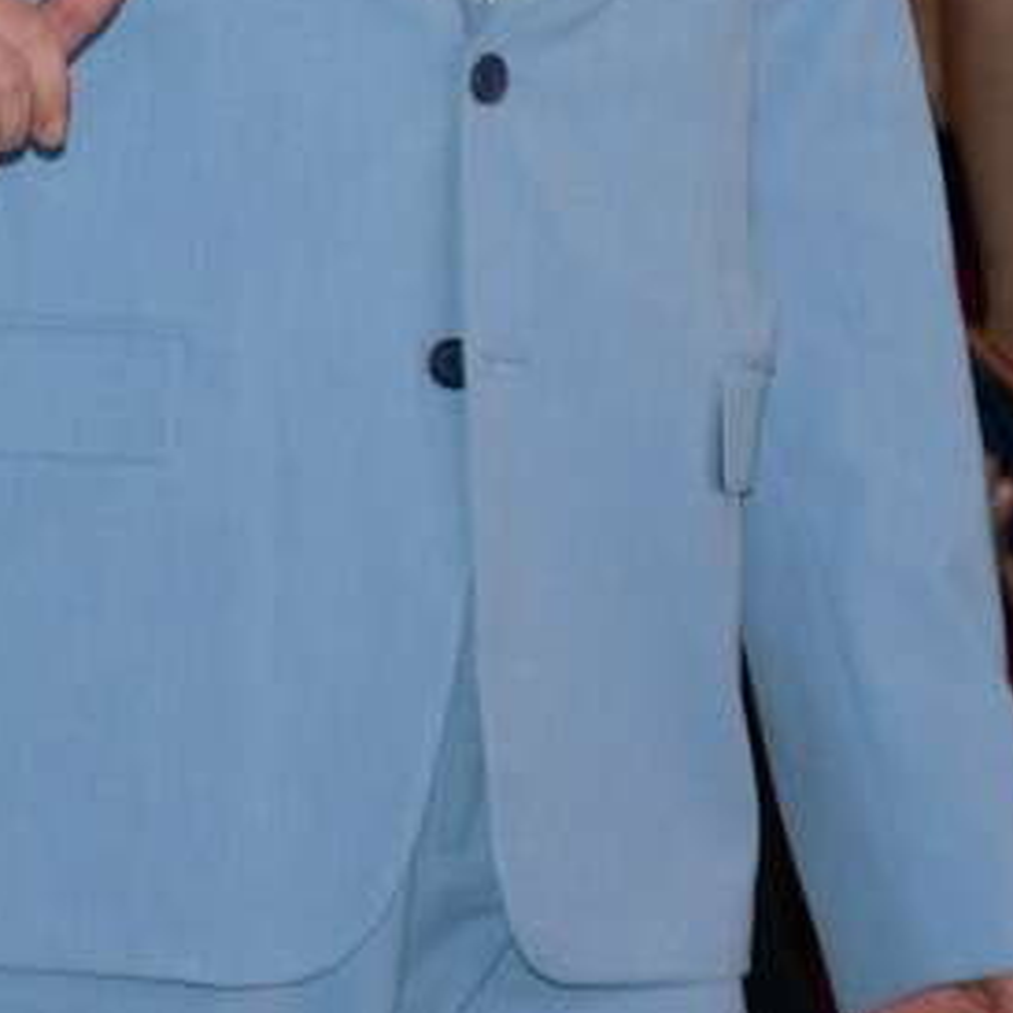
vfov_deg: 5.2
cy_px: -401
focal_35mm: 334
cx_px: -436
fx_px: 11058
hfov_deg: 5.2
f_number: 4.8
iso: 200
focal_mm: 56
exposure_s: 1/60
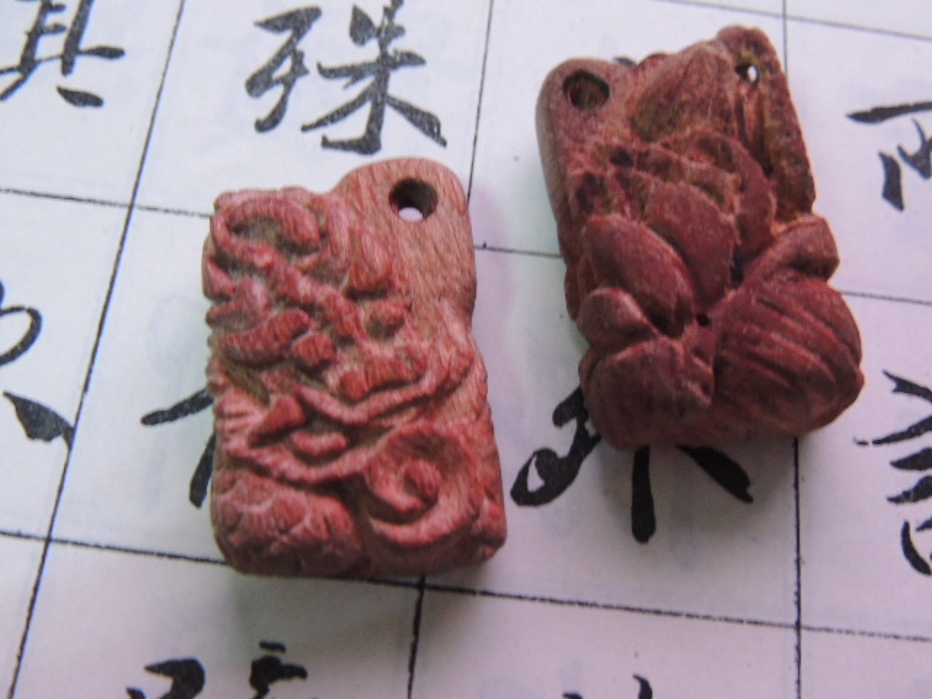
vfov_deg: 36.0
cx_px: 466
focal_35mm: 40
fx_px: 1077
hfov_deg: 46.8
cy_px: 350
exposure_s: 1/6
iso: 800
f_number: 3.3
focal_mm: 7.1
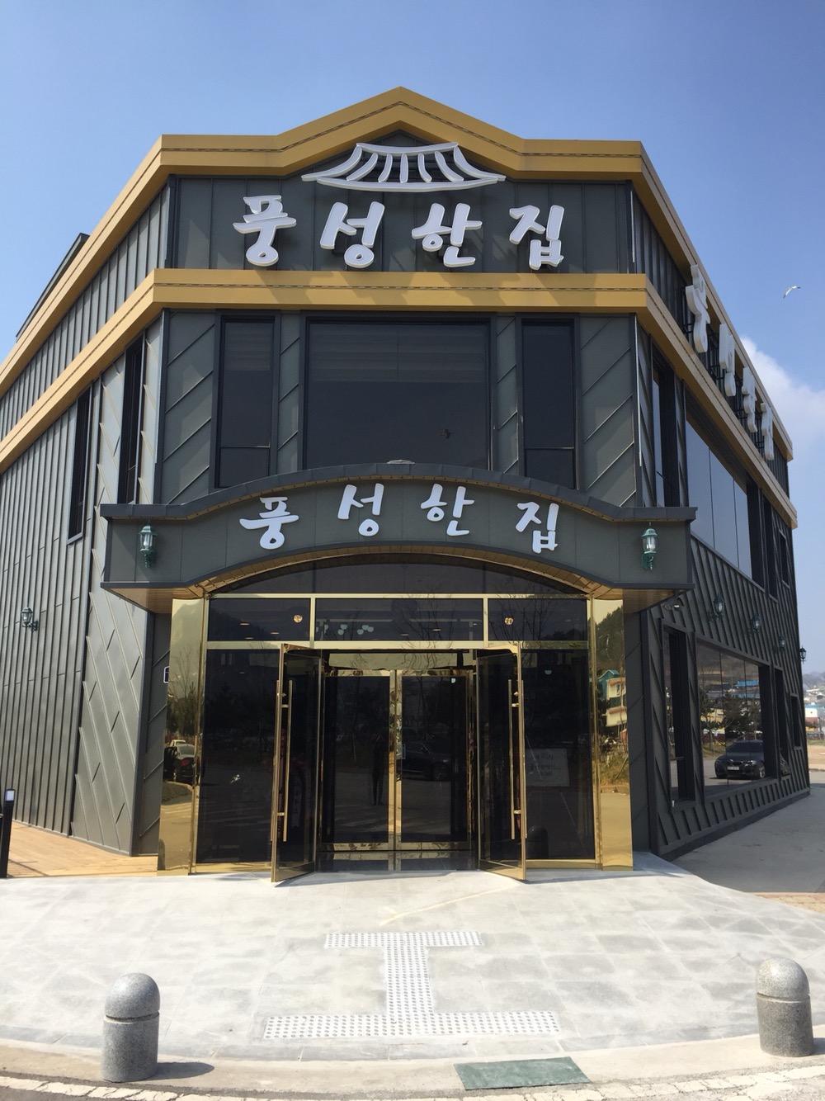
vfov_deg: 61.7
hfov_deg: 48.2
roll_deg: -0.9
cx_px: 412
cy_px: 550
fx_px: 922
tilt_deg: +10.2
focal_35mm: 29
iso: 32
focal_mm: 4.15
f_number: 2.2
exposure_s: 1/1883
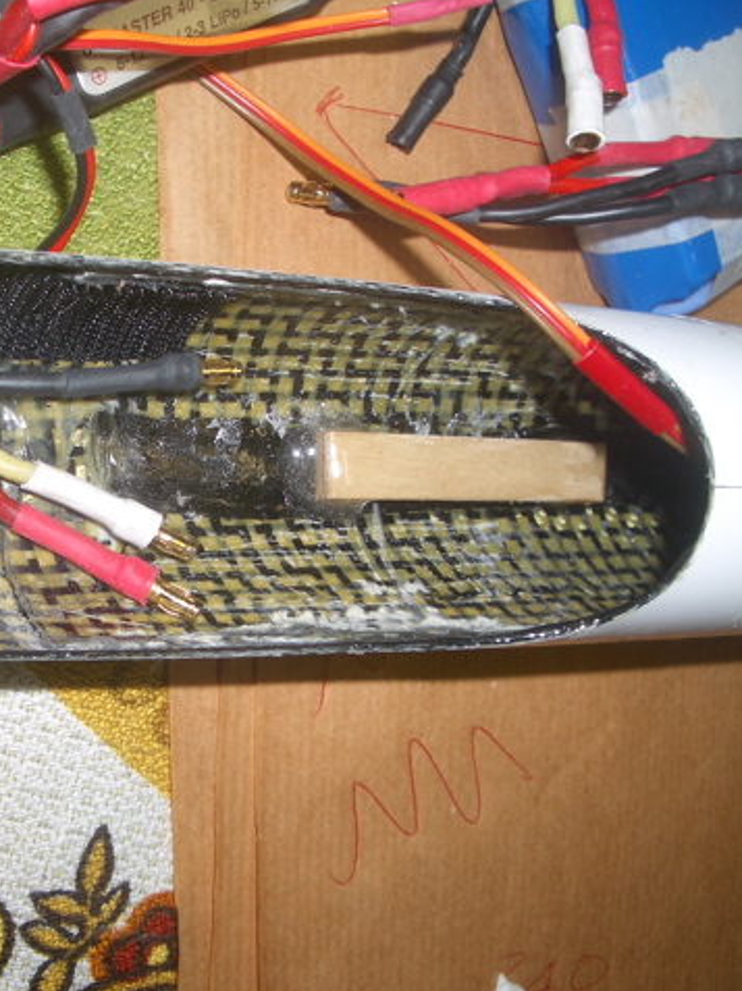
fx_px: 1345
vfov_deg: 40.5
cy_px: 494
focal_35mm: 47
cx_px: 183
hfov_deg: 30.3
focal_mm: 5.8
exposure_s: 1/60
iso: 50
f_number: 4.3
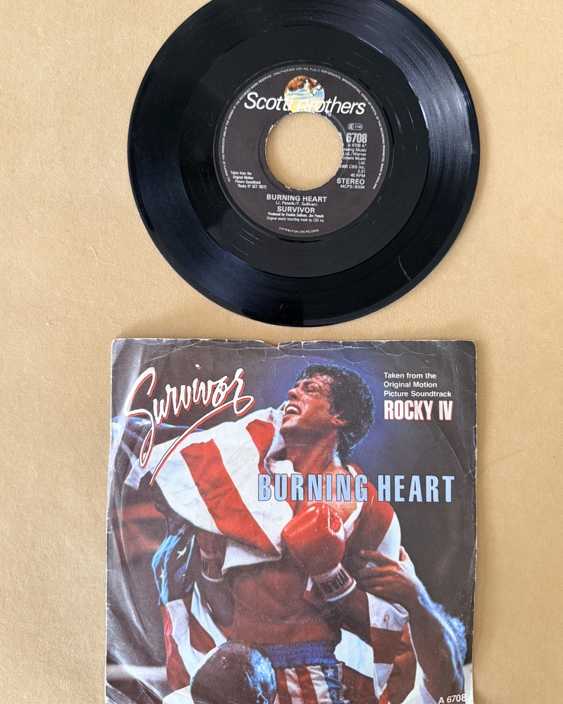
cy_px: 342
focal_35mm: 26
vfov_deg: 66.0
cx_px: 287
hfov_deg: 54.9
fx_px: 542
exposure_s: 1/60
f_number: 1.78
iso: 400
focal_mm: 6.76
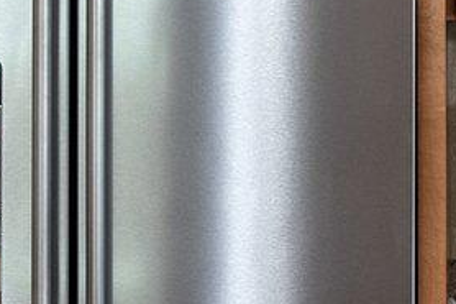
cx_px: 425
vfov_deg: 5.3
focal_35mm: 258
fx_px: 3266
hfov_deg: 8.0
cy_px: -32
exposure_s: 1/2
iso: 640
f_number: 8
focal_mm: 35
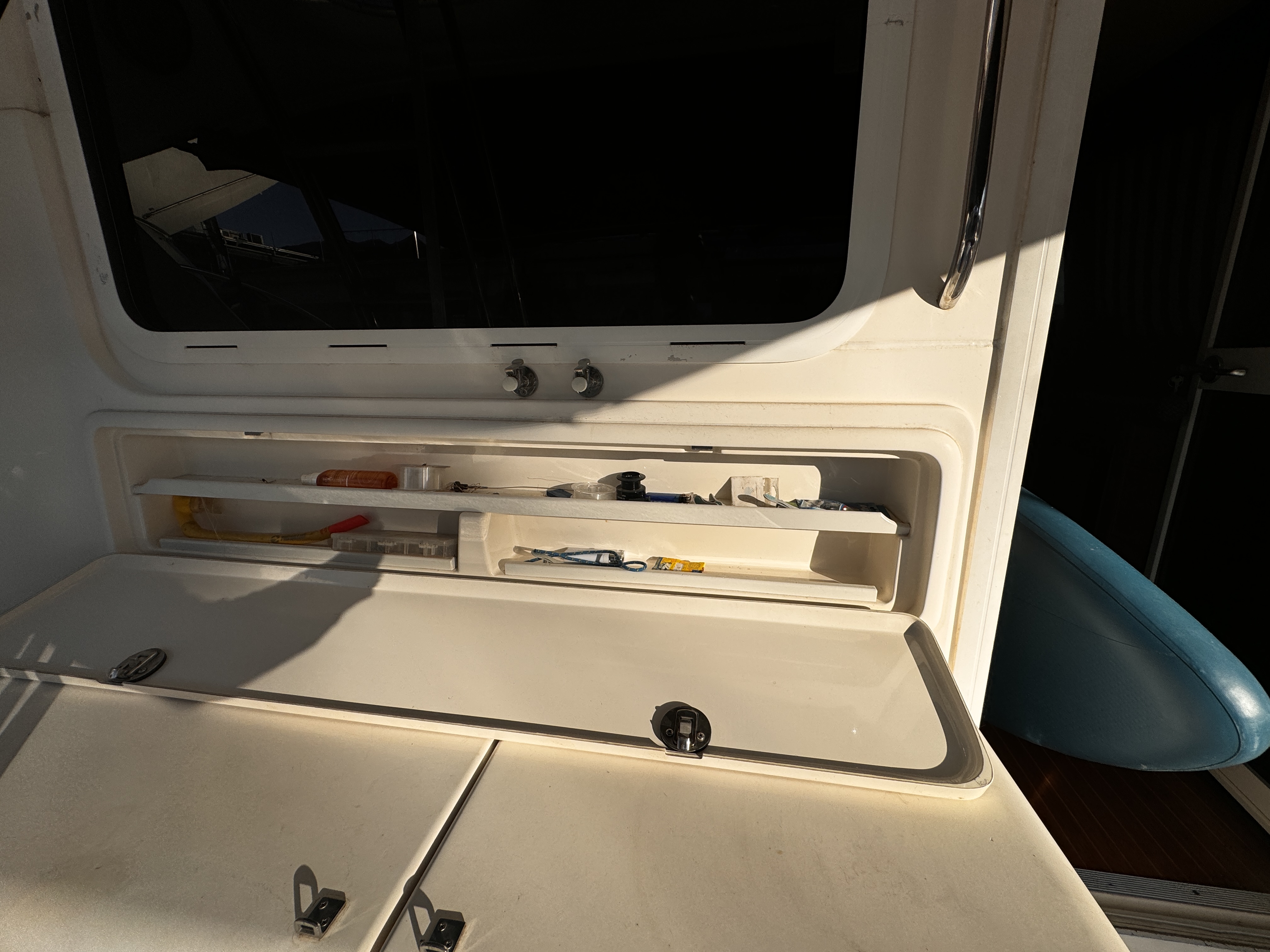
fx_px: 514
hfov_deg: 102.1
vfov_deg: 85.7
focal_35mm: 14
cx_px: 635
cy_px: 476
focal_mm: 2.22
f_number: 2.2
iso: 50
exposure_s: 1/3390
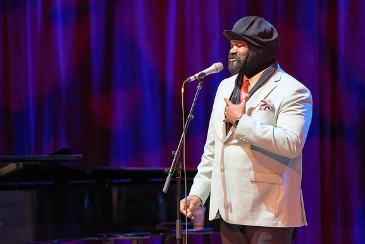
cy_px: 122
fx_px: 3803
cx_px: 182
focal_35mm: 375
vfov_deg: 3.7
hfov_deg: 5.5
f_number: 5.6
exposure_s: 1/320
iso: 5000
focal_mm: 373
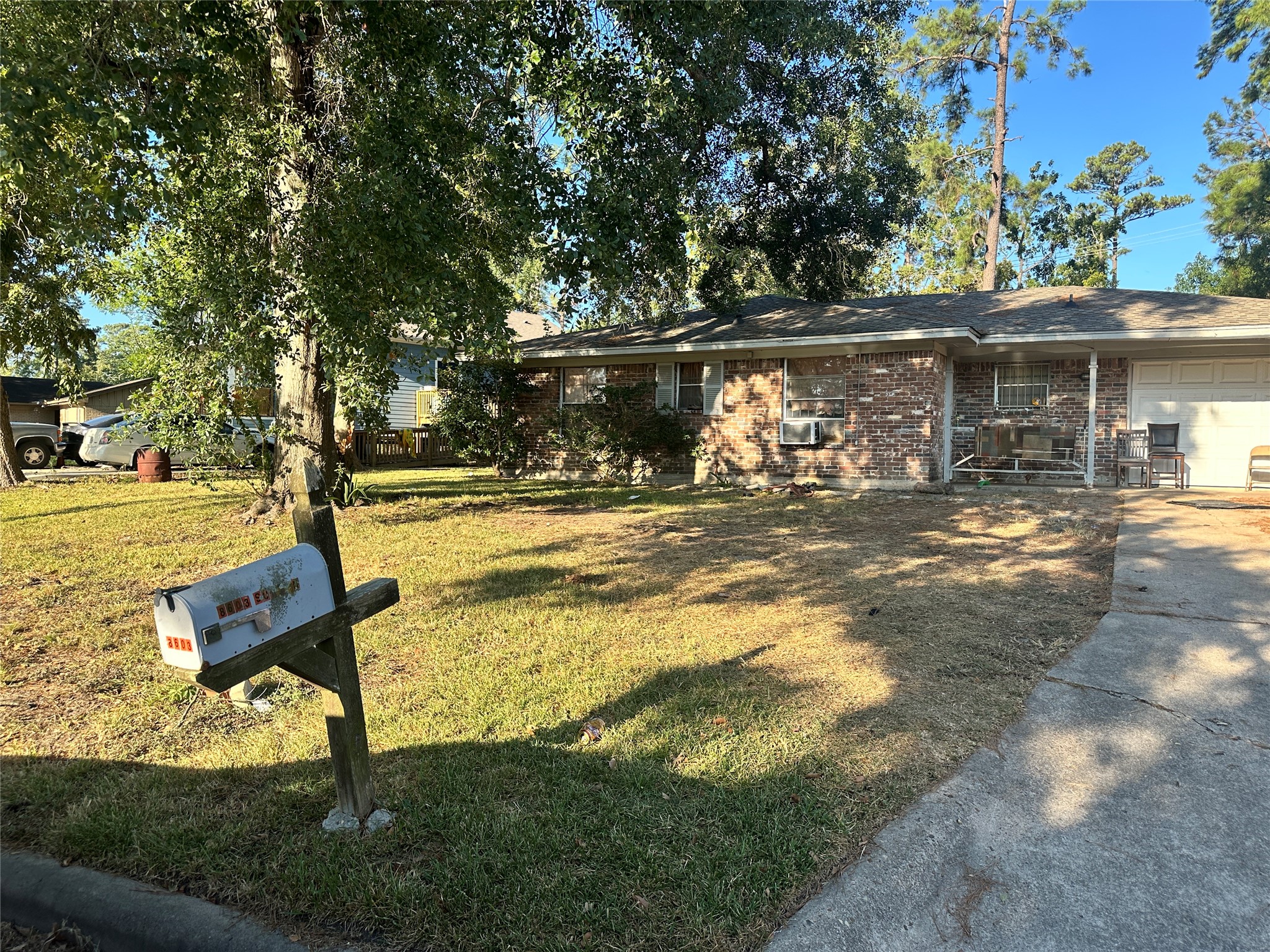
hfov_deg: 71.6
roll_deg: -0.7
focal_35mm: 24
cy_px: 476
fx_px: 881
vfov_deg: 56.8
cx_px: 635
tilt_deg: -0.1
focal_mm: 6.86
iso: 80
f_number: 1.78
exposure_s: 1/999
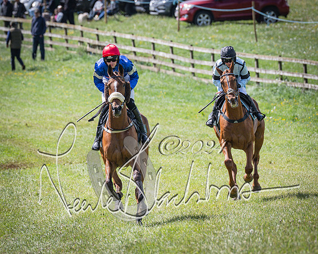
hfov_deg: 4.3
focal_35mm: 446
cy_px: 120
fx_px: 4195
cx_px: 86
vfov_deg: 3.5
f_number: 4
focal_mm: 200
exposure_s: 1/2000
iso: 200
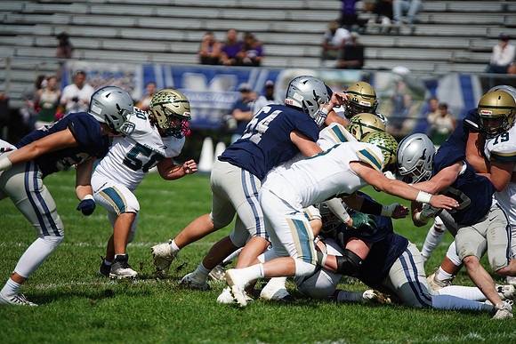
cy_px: 172
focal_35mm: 300
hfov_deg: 6.9
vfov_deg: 4.6
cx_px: 258
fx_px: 4301
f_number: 2.8
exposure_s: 1/8000
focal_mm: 300
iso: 400
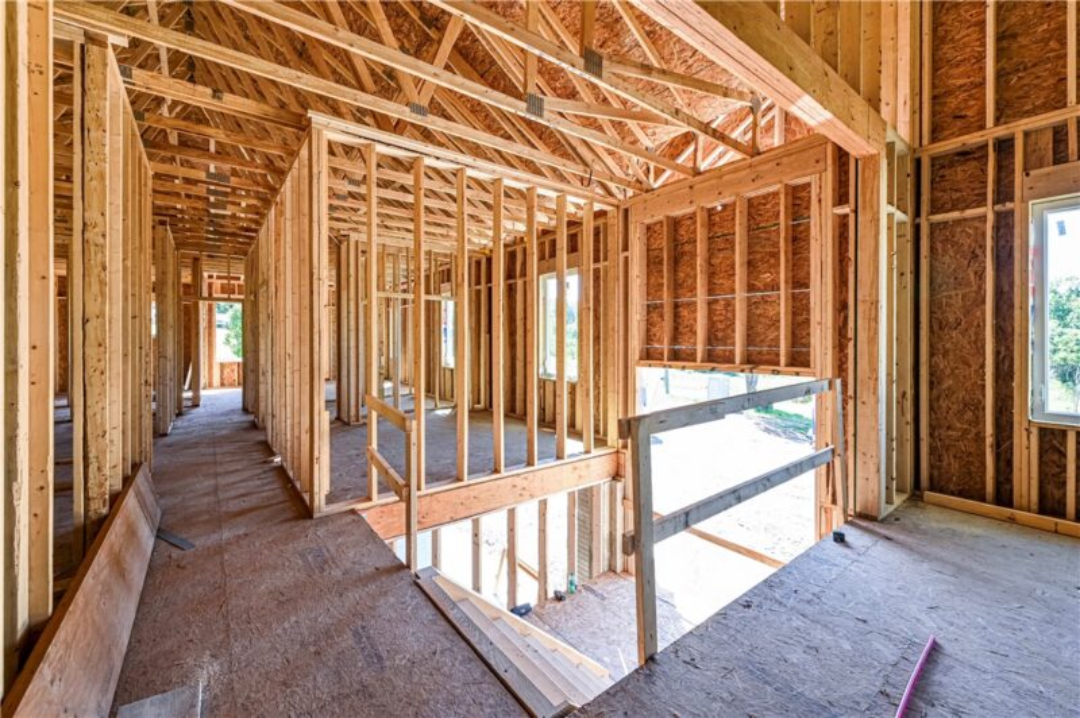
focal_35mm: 14
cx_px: 540
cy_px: 359
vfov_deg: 81.1
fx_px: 420
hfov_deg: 104.3
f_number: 8
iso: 640
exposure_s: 1/60
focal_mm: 14
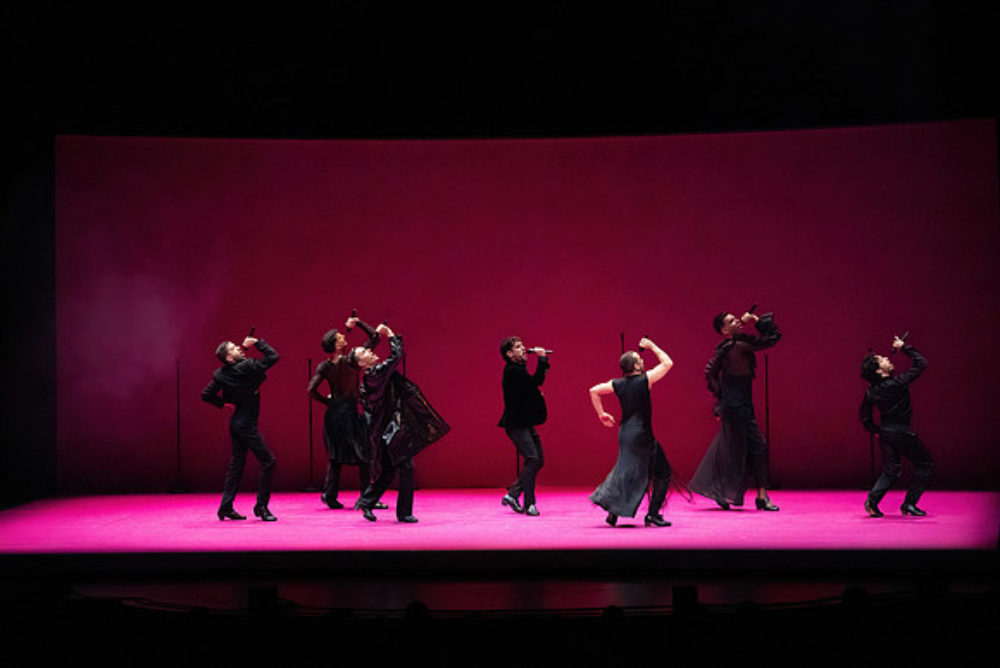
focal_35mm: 135
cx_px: 500
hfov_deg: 15.2
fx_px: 3751
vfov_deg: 10.2
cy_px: 334
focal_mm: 135
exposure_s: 1/400
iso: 25600
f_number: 9
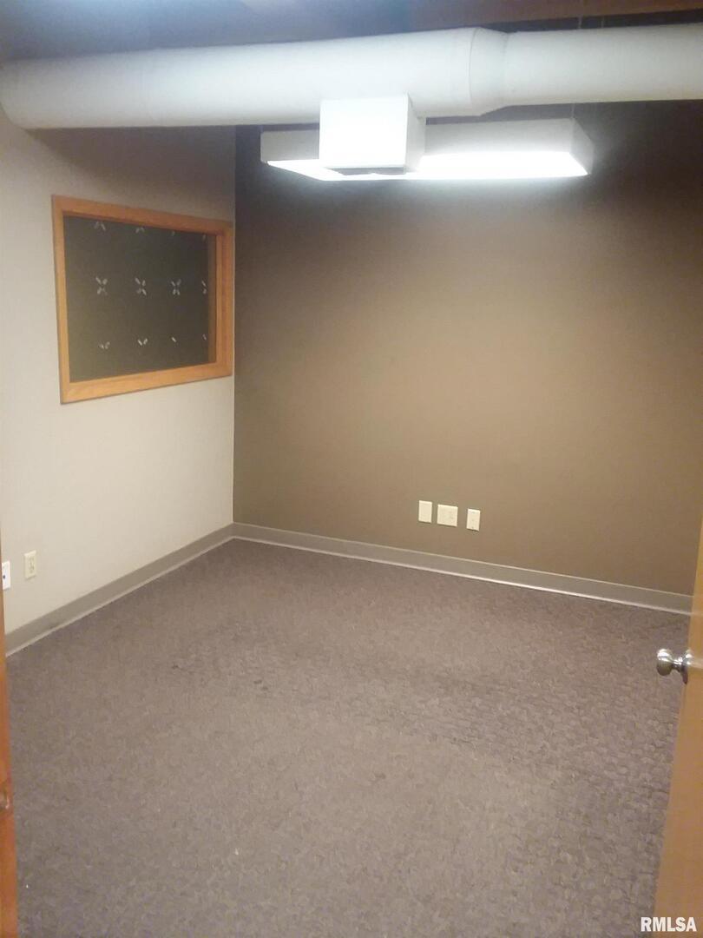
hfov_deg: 48.2
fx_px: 785
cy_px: 469
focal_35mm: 29
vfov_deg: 61.7
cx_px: 352
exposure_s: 1/30
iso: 160
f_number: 1.9
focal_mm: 2.47
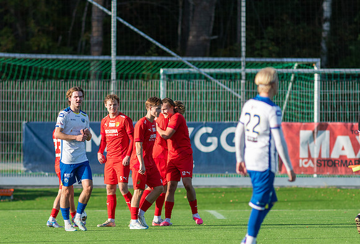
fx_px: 6075
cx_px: 126
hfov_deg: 3.4
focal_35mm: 604
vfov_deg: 2.3
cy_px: 156
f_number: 3.2
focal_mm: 300
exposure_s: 1/2000
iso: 200
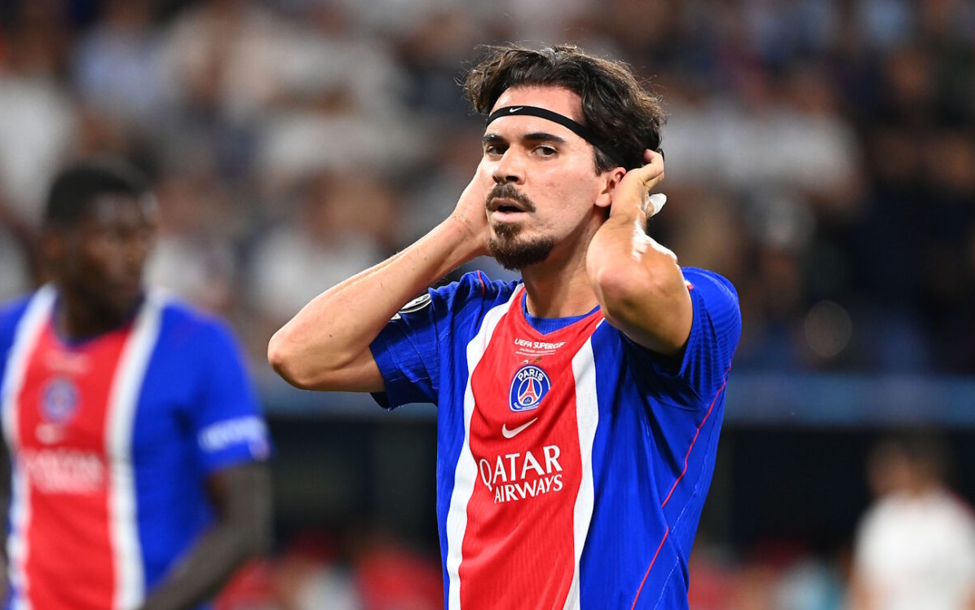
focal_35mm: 409
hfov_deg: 5.1
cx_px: 487
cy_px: 318
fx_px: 10870
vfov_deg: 3.2
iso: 3600
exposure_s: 1/1000
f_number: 4
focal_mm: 400
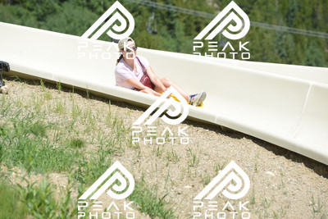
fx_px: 1777
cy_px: 110
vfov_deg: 7.0
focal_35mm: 195
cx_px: 164
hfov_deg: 10.5
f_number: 6.3
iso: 450
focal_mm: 195
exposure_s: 1/1250
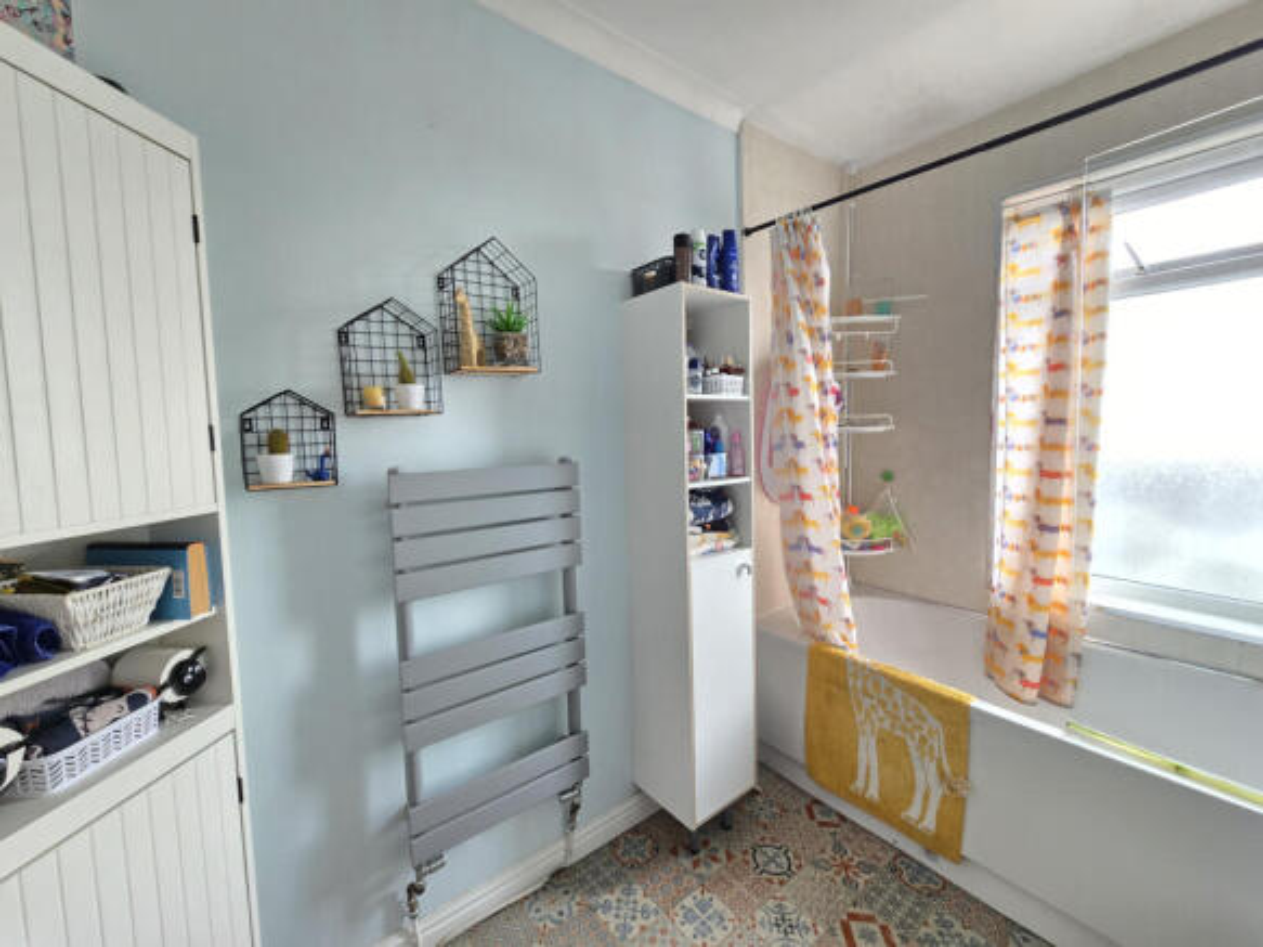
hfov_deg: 106.2
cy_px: 474
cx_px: 632
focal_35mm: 13
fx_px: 474
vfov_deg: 89.9
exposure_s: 1/60
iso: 200
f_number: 2.2
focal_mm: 2.2
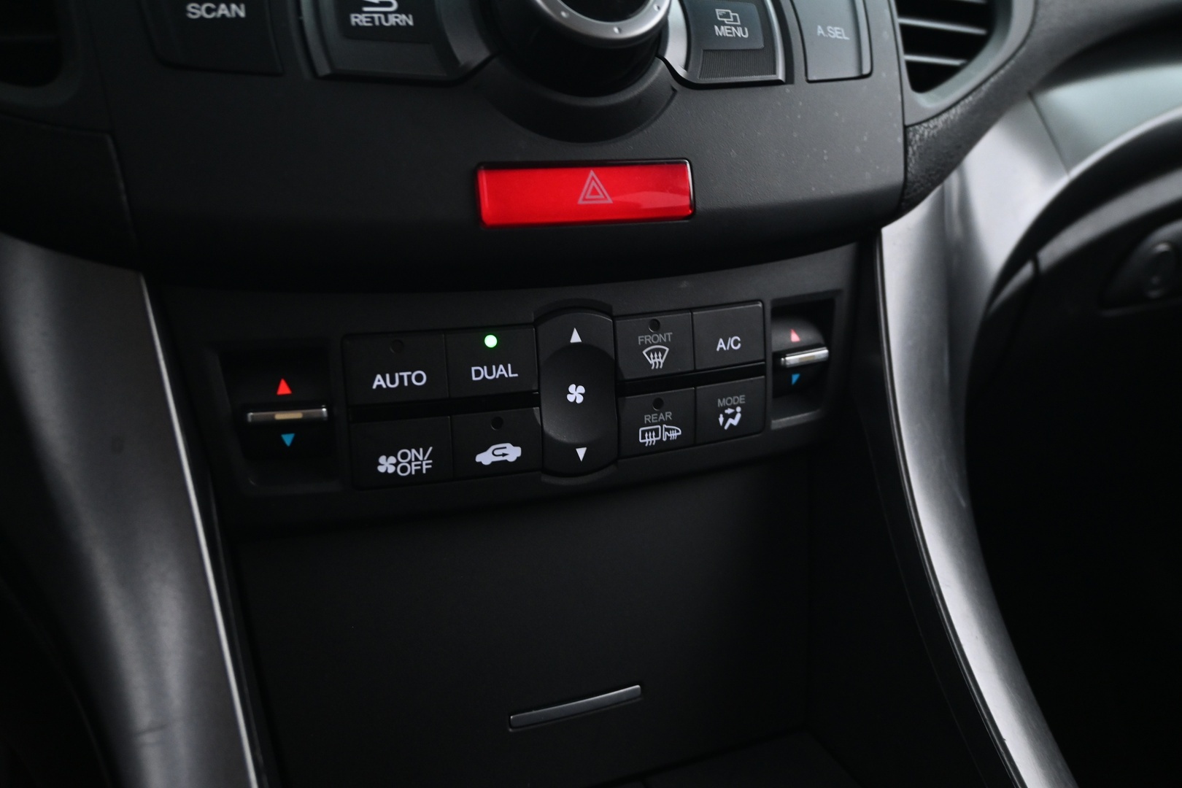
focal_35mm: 32
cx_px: 591
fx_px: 1034
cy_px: 394
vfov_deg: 41.7
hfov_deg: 59.5
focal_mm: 21
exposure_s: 1/8
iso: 1600
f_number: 4
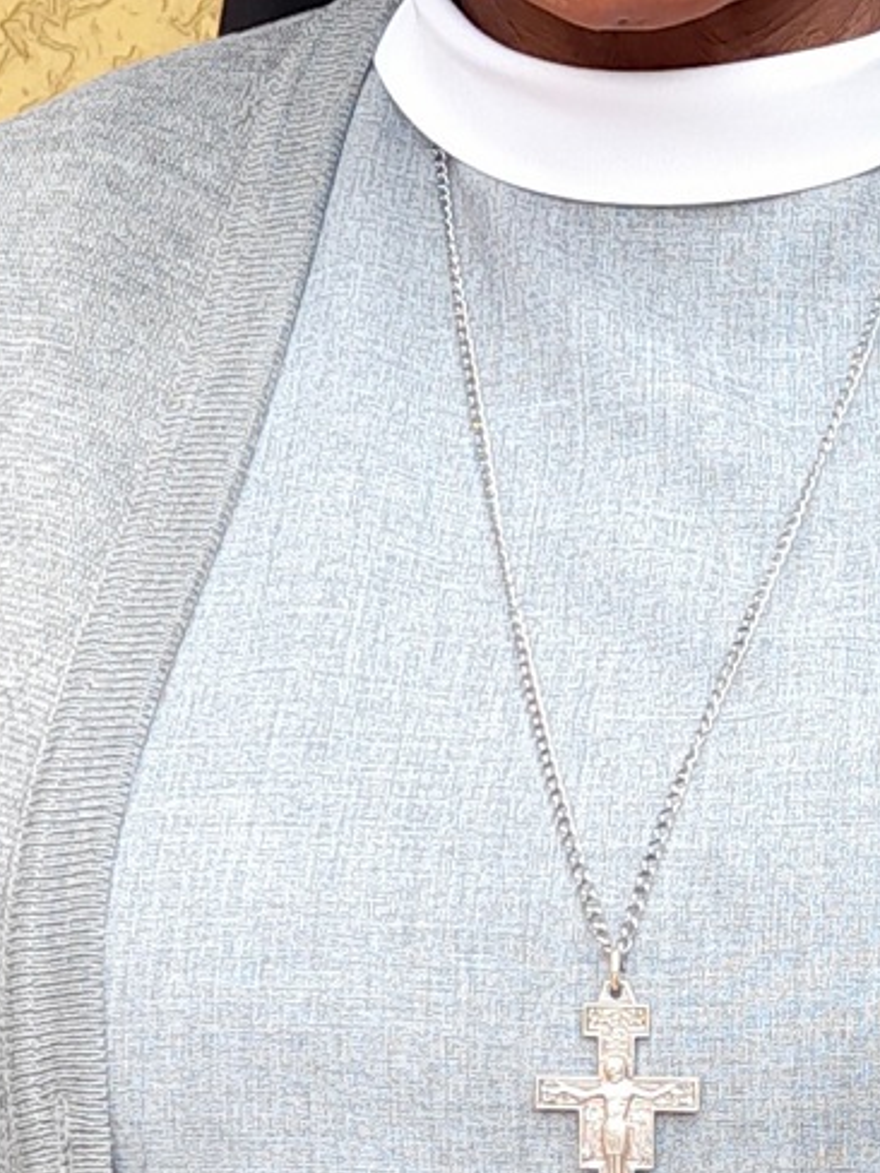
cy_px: 12
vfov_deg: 30.9
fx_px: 1966
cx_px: 755
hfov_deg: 24.6
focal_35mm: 58
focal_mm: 4.6
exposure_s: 1/143
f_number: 2
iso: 20
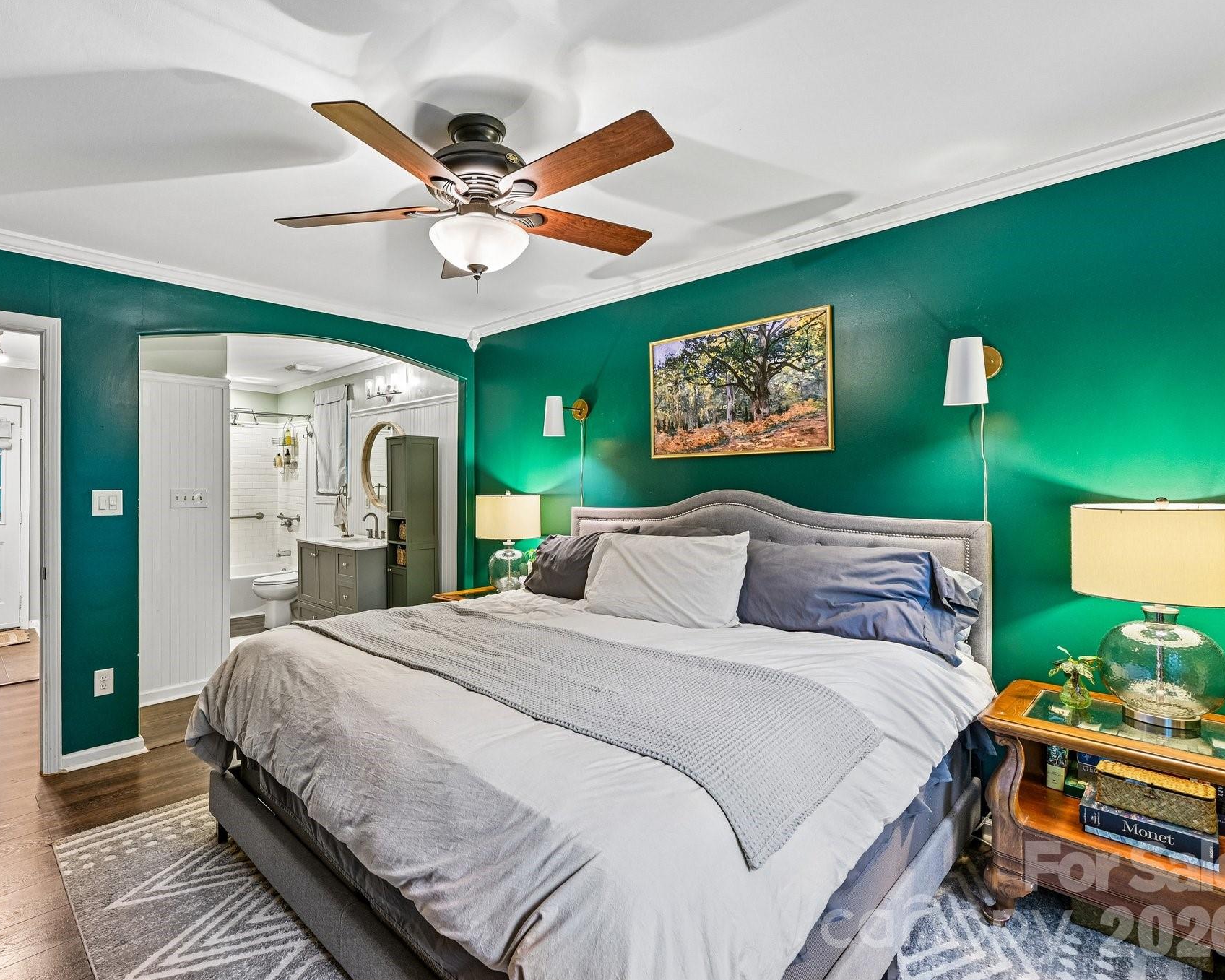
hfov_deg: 87.1
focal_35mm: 18
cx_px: 516
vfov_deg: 75.2
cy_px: 490
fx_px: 637
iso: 400
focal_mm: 15.5
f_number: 8
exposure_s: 1/4
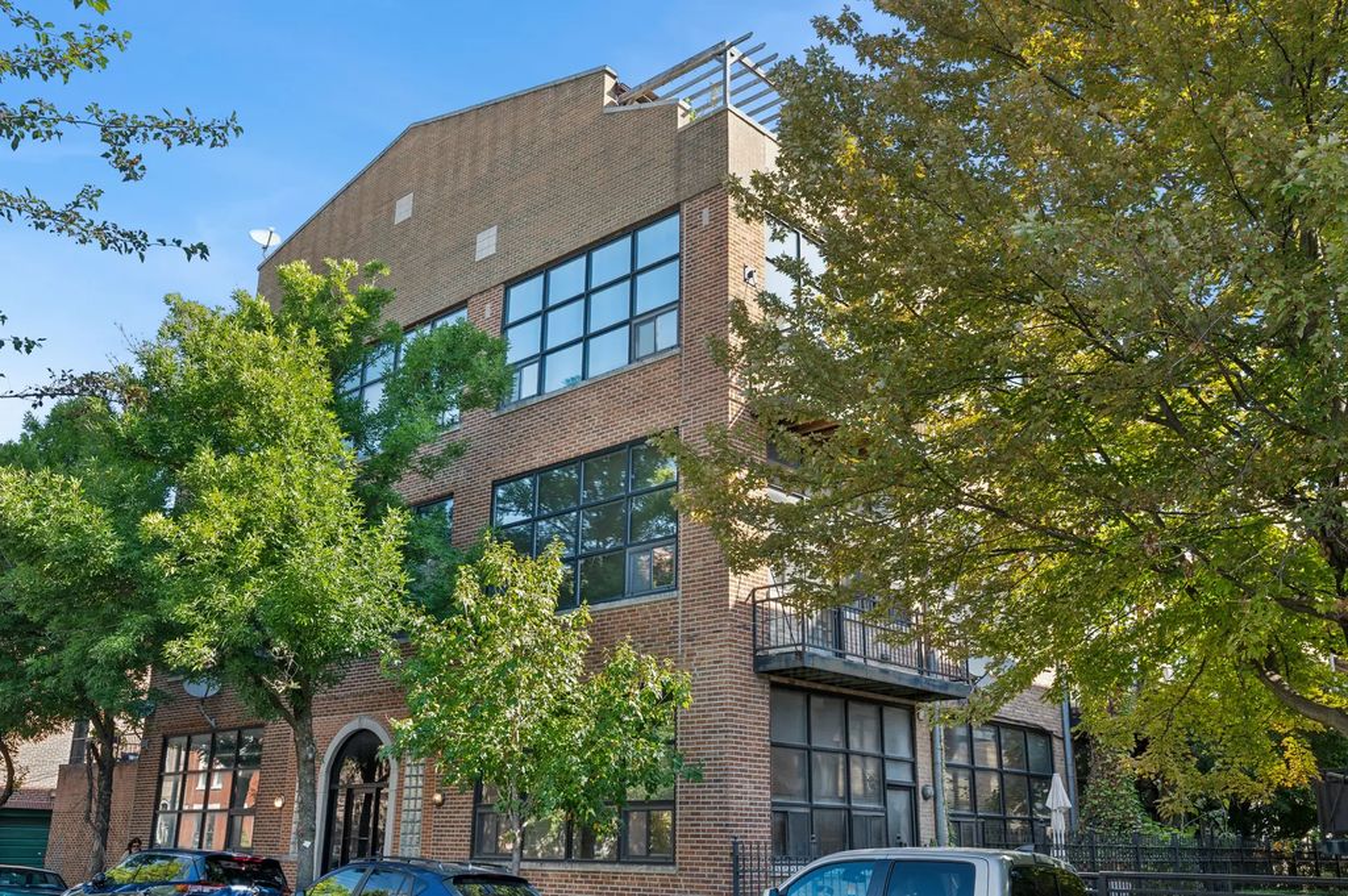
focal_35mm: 30
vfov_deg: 43.5
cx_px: 674
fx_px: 1122
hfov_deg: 62.0
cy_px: 448
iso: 200
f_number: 9.5
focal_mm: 30
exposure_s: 1/60
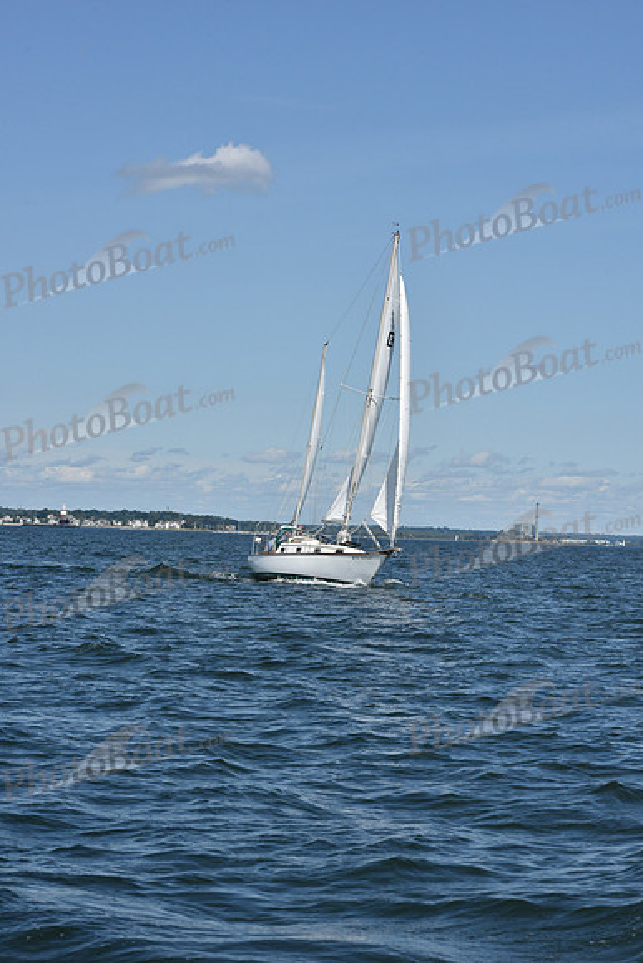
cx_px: 322
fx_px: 2463
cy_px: 482
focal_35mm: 92
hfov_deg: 14.9
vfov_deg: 22.1
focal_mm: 92
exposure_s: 1/1000
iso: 320
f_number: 11
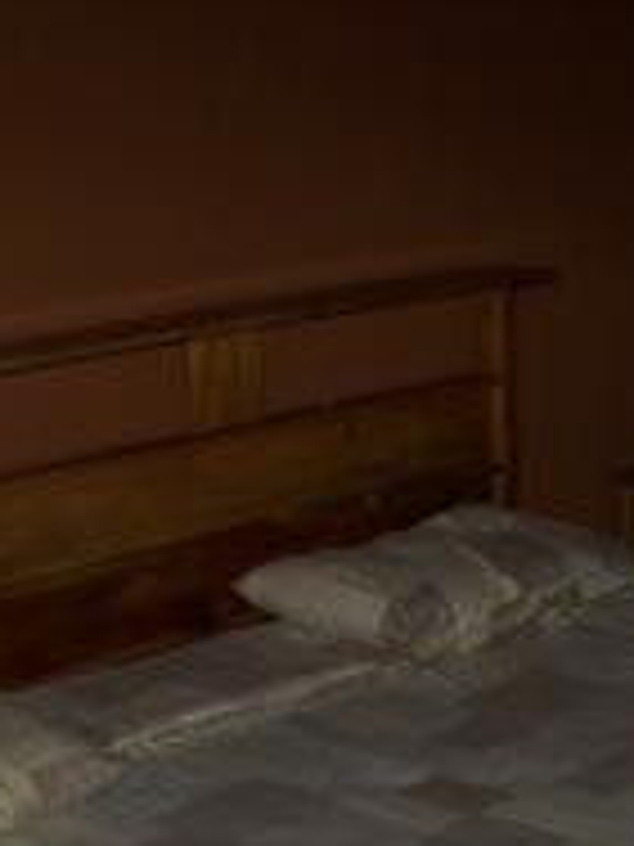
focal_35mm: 86
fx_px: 2100
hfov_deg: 17.1
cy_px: 747
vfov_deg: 22.3
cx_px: 481
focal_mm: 5.85
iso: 64
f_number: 2.8
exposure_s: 1/30
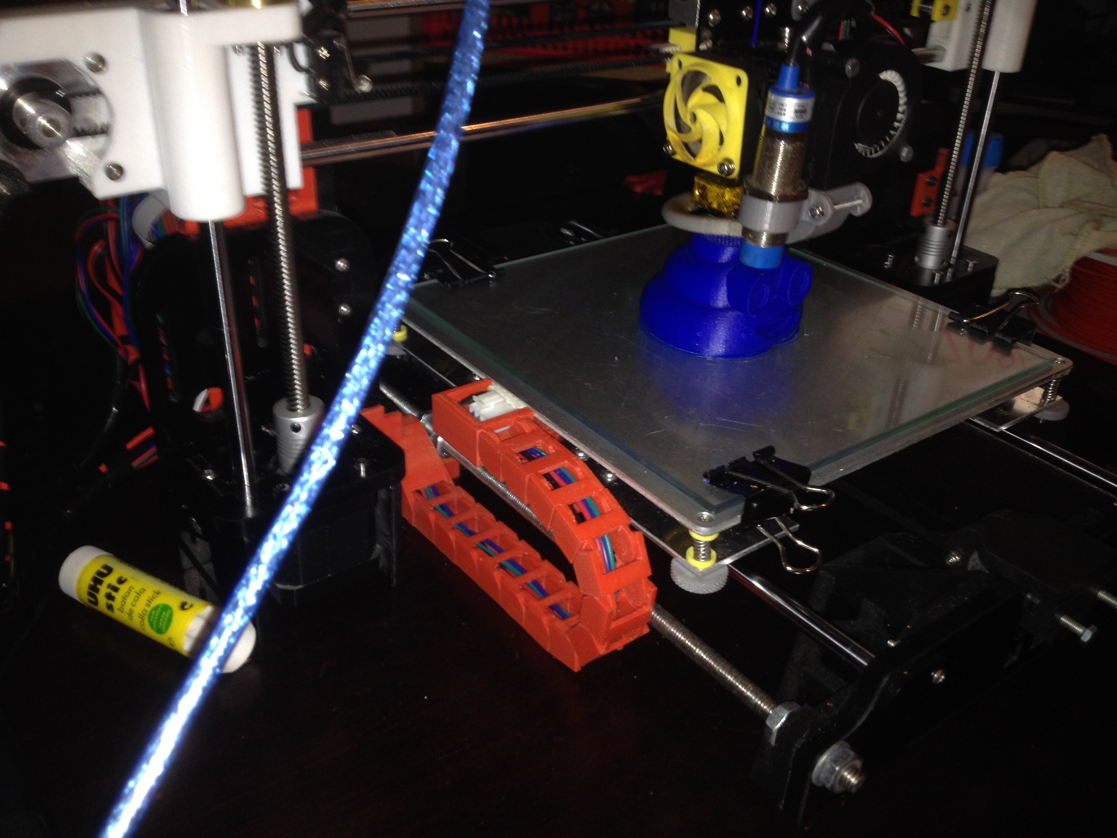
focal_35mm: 35
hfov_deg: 52.6
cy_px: 419
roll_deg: +0.1
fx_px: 1129
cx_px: 558
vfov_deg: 40.7
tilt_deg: -32.6
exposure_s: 1/16
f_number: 2.4
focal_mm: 4.28
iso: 64
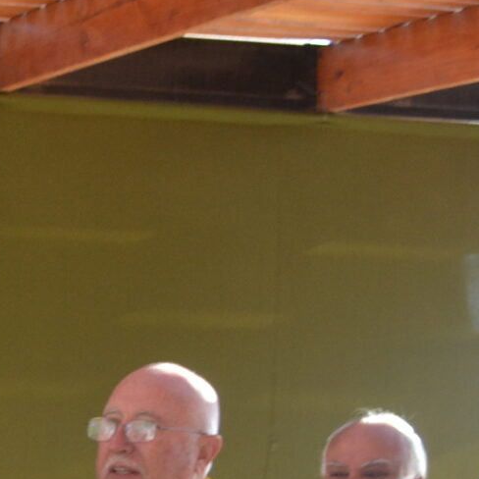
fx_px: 2301
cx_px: -644
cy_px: 621
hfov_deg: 10.4
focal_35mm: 147
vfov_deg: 11.6
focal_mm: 22
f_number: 5
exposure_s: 1/100
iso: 400
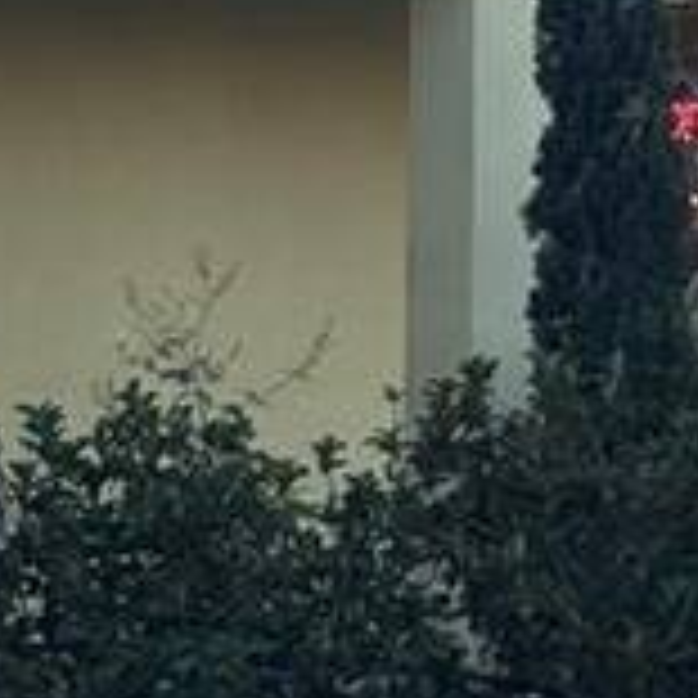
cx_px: 829
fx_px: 6228
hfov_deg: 6.4
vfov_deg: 6.4
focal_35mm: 273
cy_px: 27
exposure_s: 1/1027
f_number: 1.78
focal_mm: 6.76
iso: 64
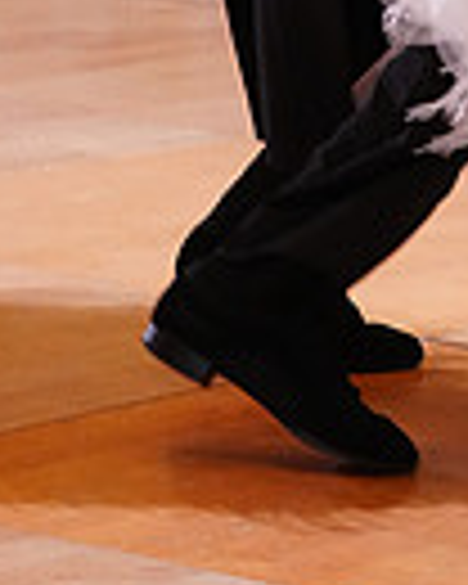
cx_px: 524
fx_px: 5073
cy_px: -540
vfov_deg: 6.4
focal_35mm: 293
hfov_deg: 5.3
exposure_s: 1/250
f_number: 5
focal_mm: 70
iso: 3200
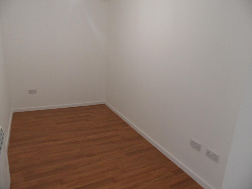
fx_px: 175
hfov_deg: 71.6
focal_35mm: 24
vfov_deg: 56.8
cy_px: 94
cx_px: 126
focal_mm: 3.9
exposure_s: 1/6
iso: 400
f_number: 3.2
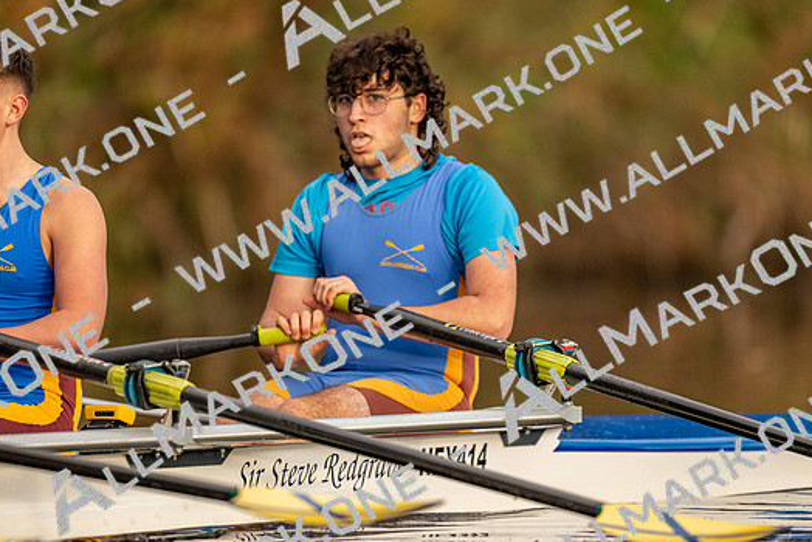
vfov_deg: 2.1
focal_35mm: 664
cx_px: 367
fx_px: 14985
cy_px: 297
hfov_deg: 3.1
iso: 1800
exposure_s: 1/2500
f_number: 4
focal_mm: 600
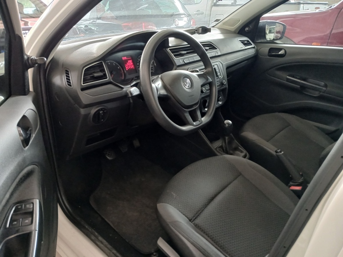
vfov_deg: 53.1
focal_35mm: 26
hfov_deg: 67.3
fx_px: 258
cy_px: 128
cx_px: 172
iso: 400
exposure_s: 1/24
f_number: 1.8
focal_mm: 3.98
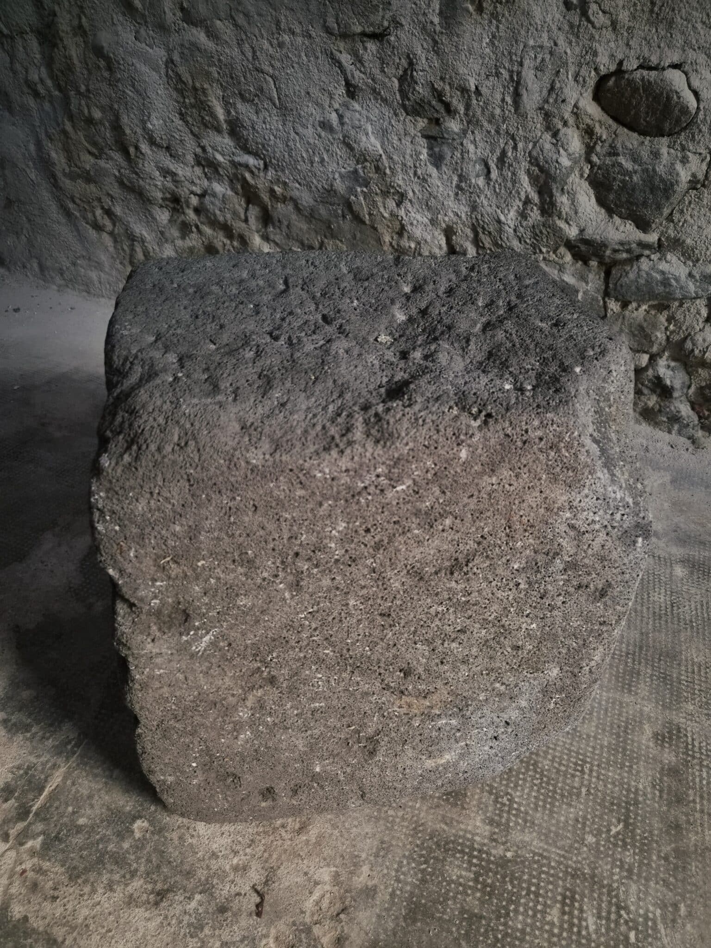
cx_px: 356
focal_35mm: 23
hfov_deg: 58.9
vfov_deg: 73.9
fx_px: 630
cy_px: 474
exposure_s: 1/100
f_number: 1.8
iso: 1600
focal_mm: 5.4
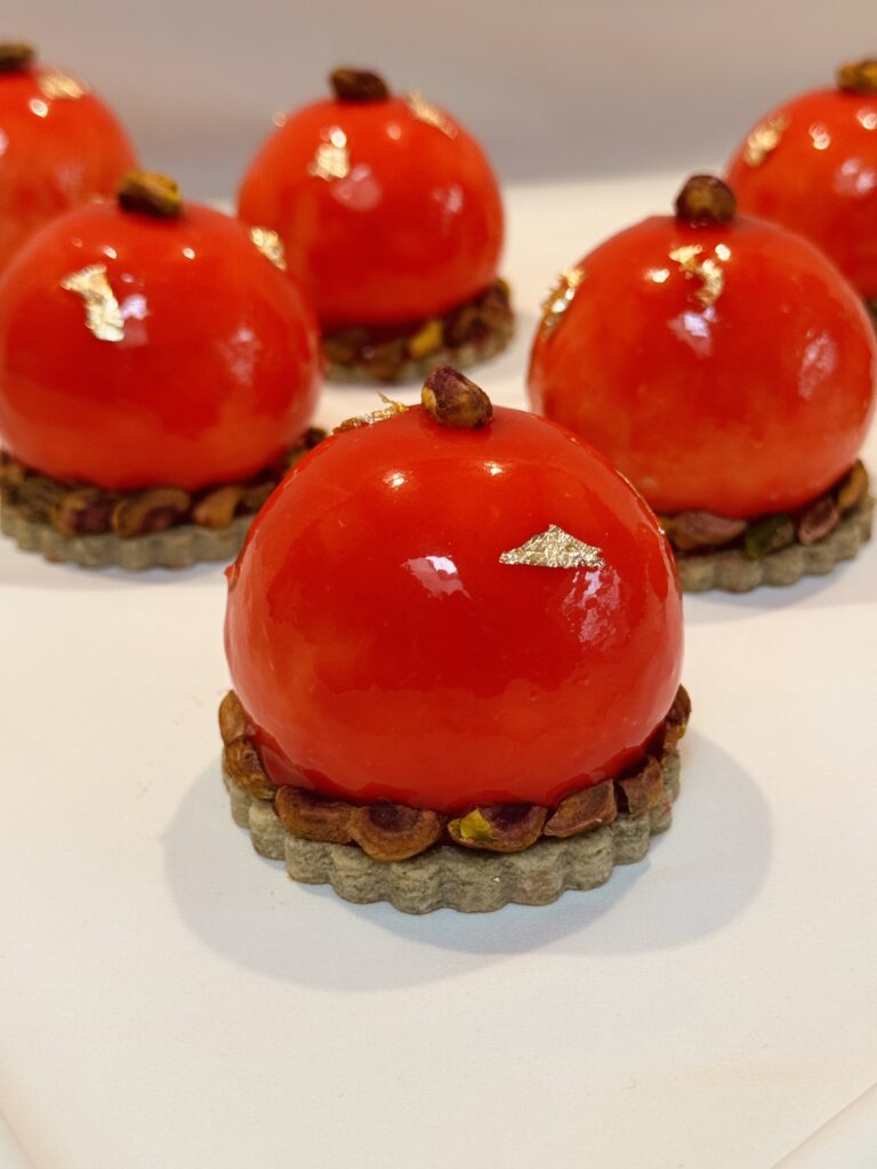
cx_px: 438
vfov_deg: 39.7
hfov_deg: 30.3
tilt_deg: -29.0
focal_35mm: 48
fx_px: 1621
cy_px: 584
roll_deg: -1.0
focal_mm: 6.76
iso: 160
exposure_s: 1/60
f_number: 1.78
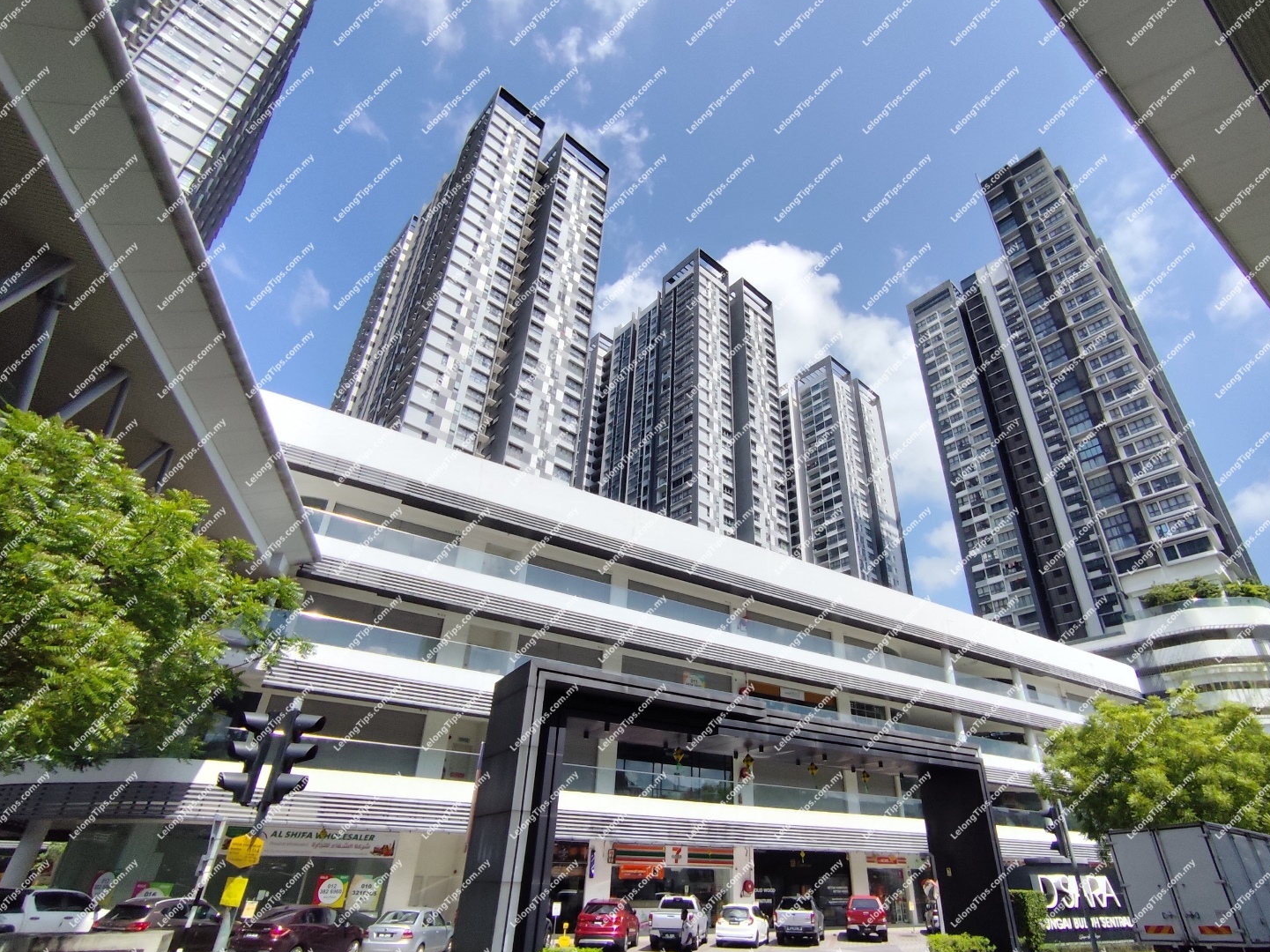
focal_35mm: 17
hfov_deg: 91.0
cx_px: 646
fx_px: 624
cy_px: 473
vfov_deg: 74.7
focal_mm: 1.65
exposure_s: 1/2349
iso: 50
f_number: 2.2
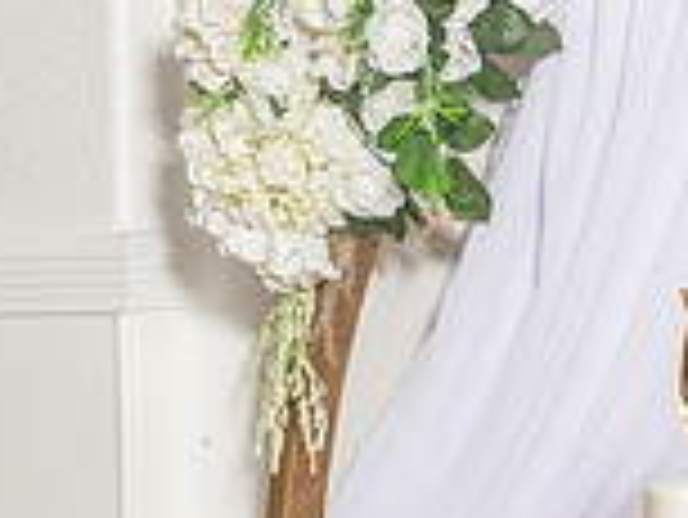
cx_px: -95
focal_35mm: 325
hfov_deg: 6.1
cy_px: 517
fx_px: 6465
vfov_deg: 4.6
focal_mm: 70
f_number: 8
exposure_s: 1/200
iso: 500
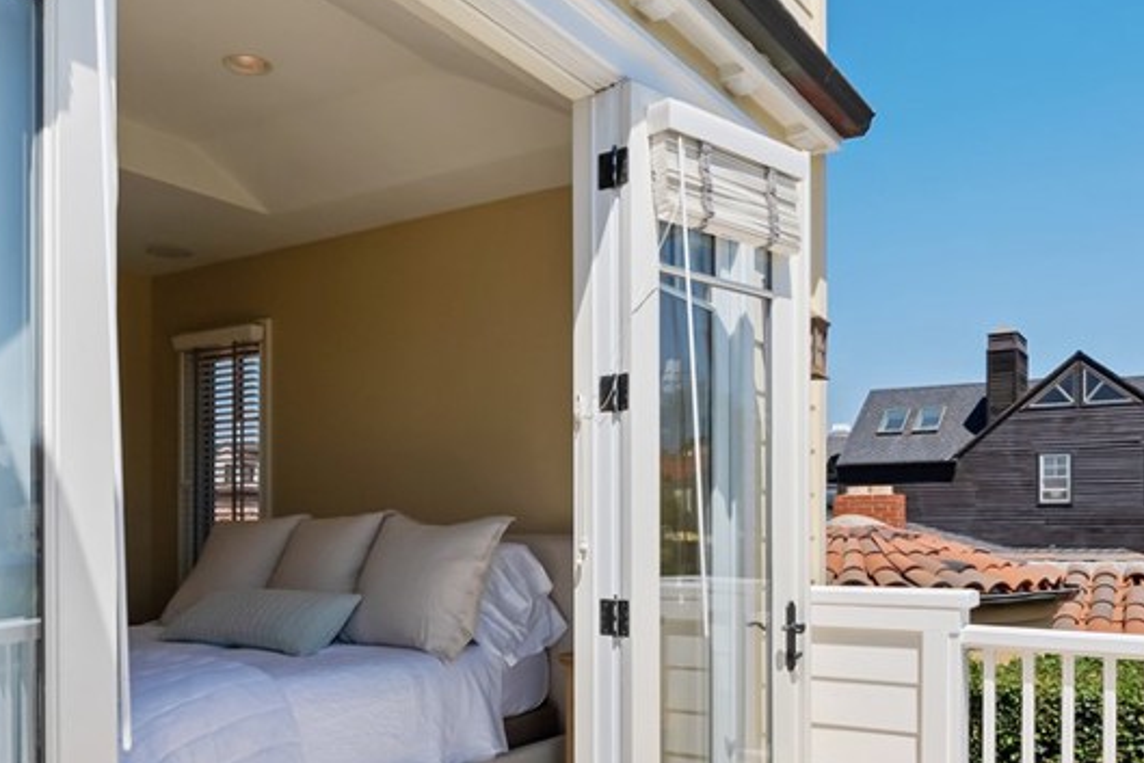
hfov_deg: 60.3
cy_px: 503
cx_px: 560
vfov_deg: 41.8
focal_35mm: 31
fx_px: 985
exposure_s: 1/1000
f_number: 9
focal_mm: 16
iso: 320
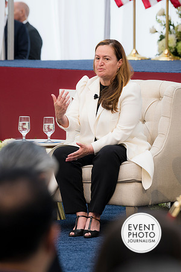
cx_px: 90
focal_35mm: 225
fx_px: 1697
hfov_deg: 6.1
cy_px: 136
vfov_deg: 9.1
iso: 320
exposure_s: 1/160
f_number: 4
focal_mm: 150
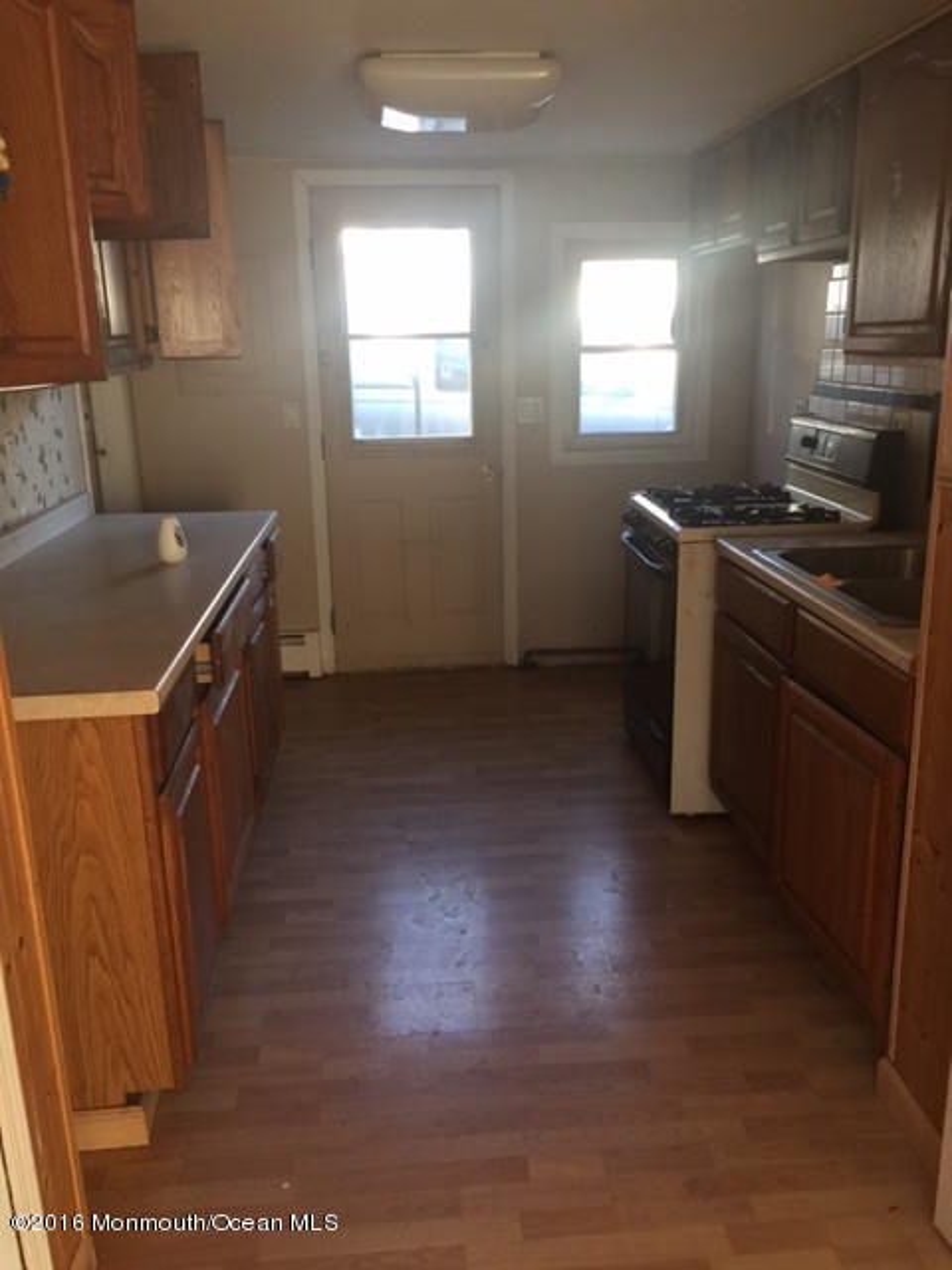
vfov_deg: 61.7
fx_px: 1063
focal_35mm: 29
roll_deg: +1.0
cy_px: 635
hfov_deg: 48.2
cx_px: 476
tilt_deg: -13.7
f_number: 2.2
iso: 32
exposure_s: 1/15
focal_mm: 4.15
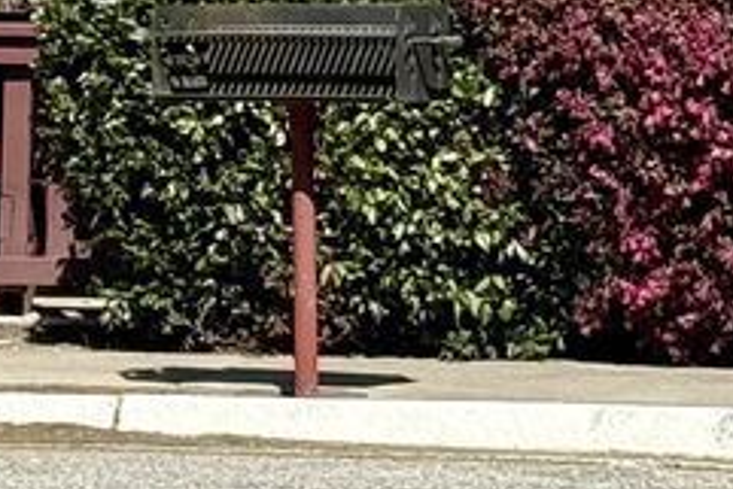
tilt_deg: +1.7
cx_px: -344
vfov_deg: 4.4
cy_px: -387
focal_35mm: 311
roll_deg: +0.5
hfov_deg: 6.5
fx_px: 6336
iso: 64
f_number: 1.78
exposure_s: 1/4329
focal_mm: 6.76
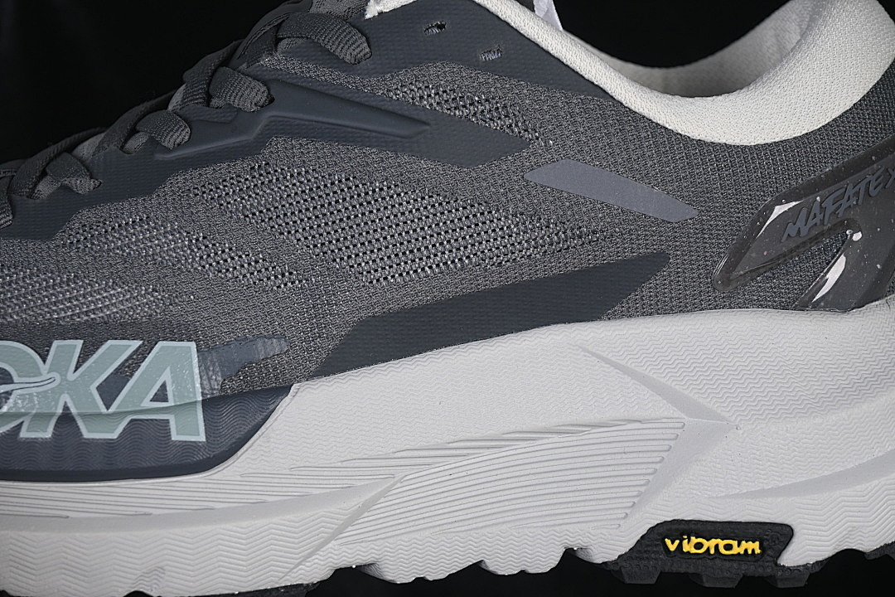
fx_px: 1864
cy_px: 298
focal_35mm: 75
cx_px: 448
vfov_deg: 18.2
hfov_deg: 27.0
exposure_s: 1/60
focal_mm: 50
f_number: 6.3
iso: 160
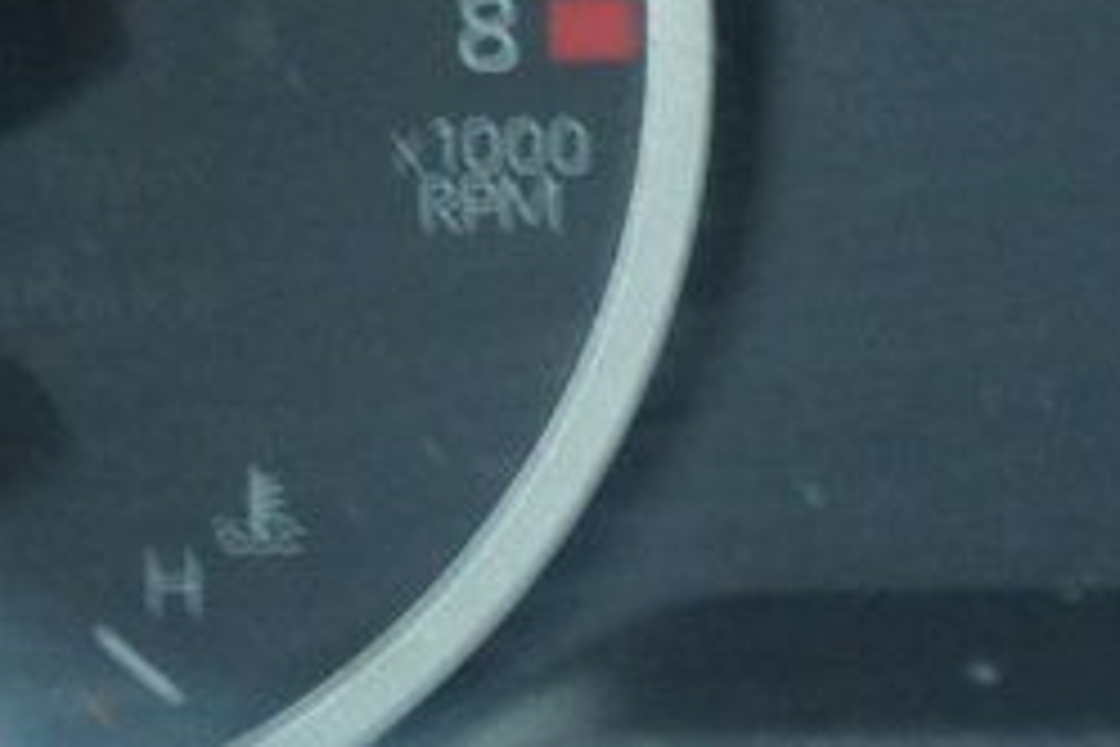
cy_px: -261
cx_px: 1363
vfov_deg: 8.8
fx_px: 4792
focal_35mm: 154
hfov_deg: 13.0
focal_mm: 25
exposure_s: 1/3
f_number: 4
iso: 1600
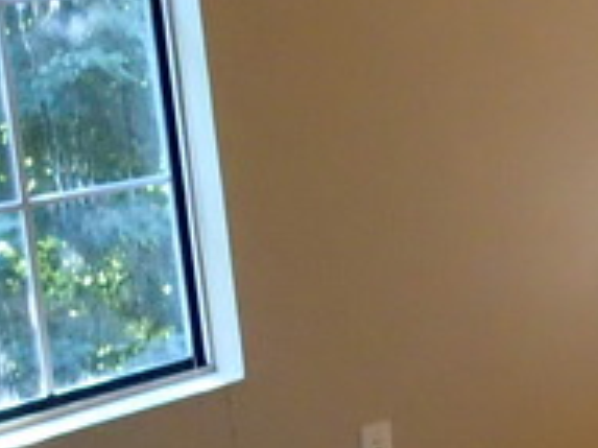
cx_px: 870
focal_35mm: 94
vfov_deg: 15.7
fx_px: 1623
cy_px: 185
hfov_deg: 18.7
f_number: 2.2
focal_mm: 5.14
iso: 1600
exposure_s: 1/250
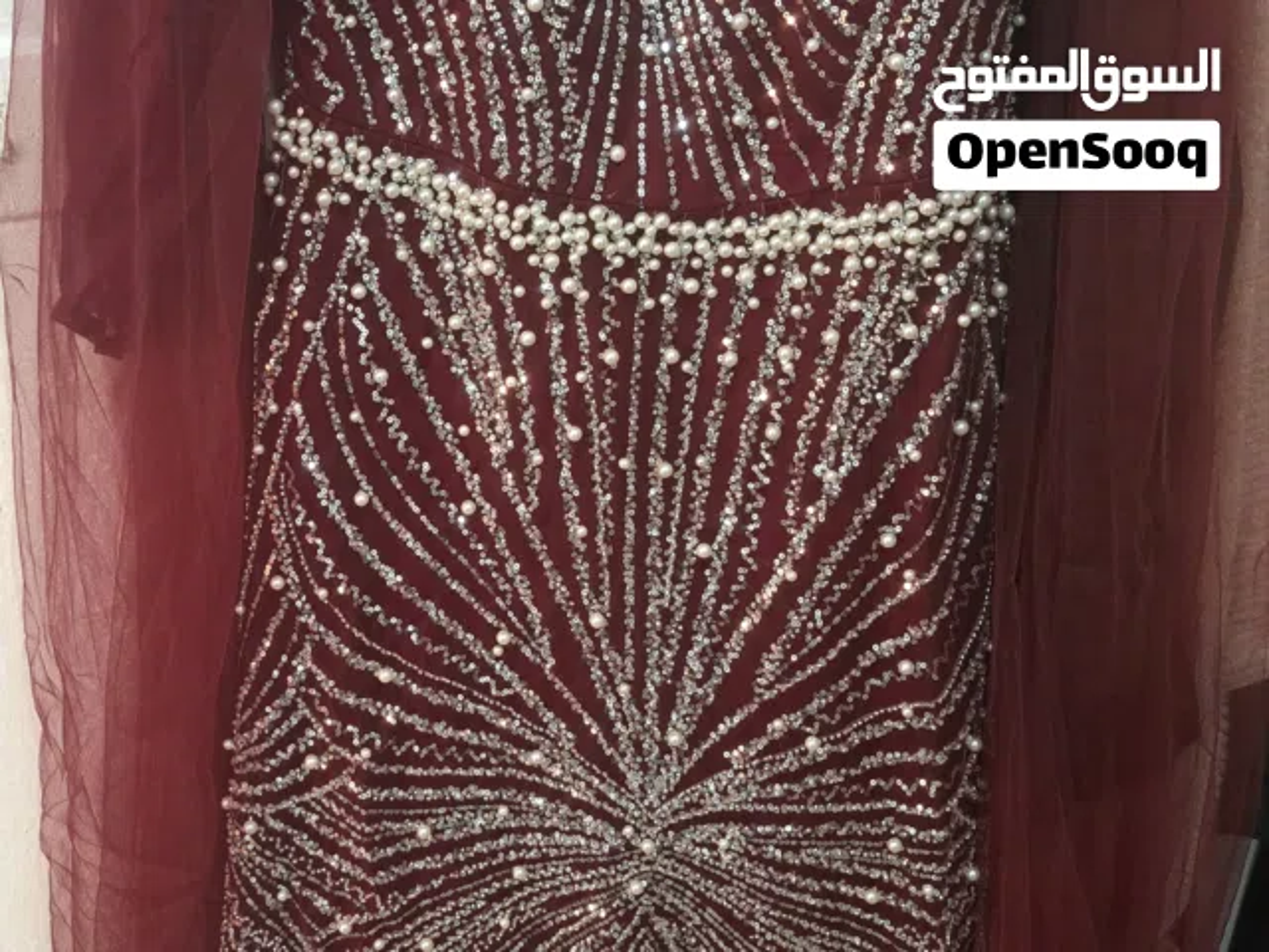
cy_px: 476
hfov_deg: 71.6
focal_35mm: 24
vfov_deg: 56.8
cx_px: 634
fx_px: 880
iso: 250
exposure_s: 1/60.2
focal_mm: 5.23
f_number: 1.8
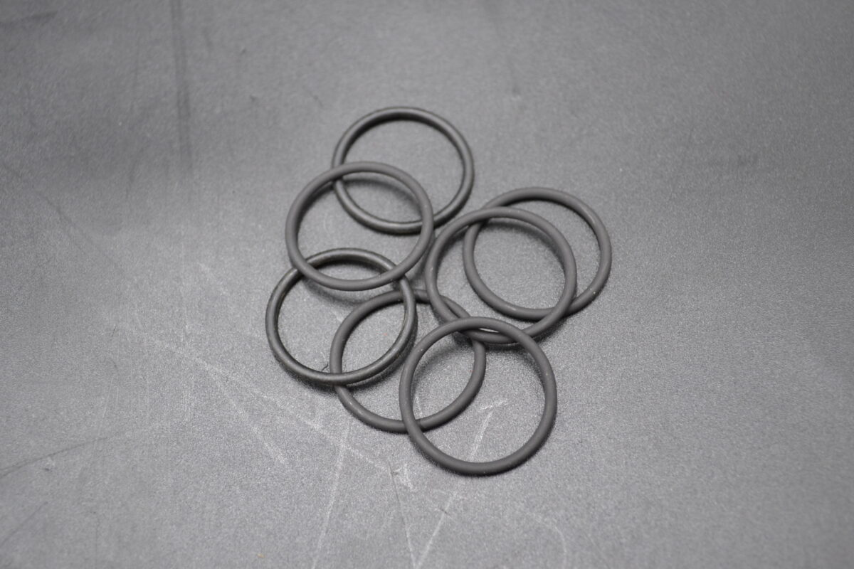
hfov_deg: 37.9
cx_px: 427
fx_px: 1245
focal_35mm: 52
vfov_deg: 25.8
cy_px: 284
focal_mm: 35
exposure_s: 1/30
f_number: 5
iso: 400
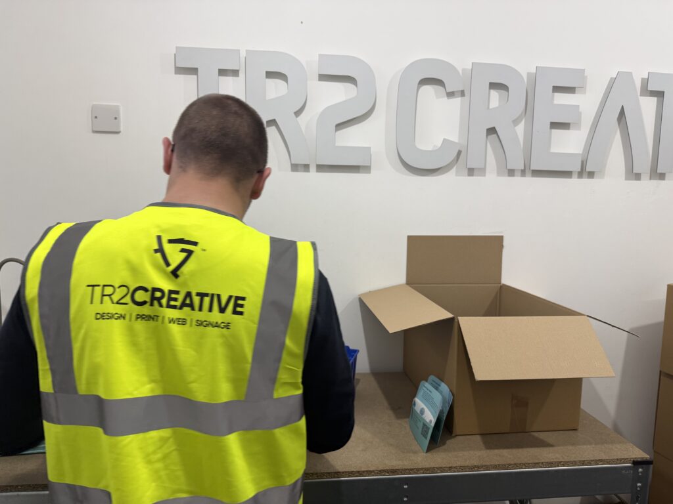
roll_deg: -1.1
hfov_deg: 71.6
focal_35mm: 24
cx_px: 336
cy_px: 252
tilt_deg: -6.5
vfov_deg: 56.8
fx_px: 467
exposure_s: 1/50
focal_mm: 6.76
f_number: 1.78
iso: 100
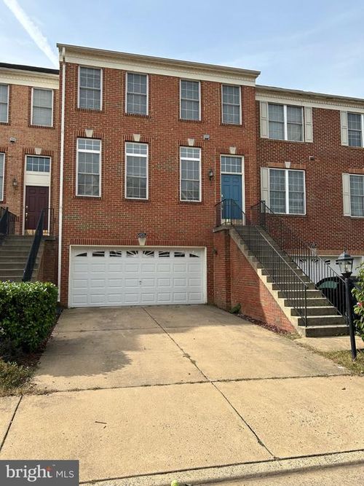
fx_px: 365
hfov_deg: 53.0
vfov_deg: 67.3
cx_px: 182
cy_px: 243
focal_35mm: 26
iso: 50
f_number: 1.5
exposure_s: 1/3356
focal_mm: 5.7
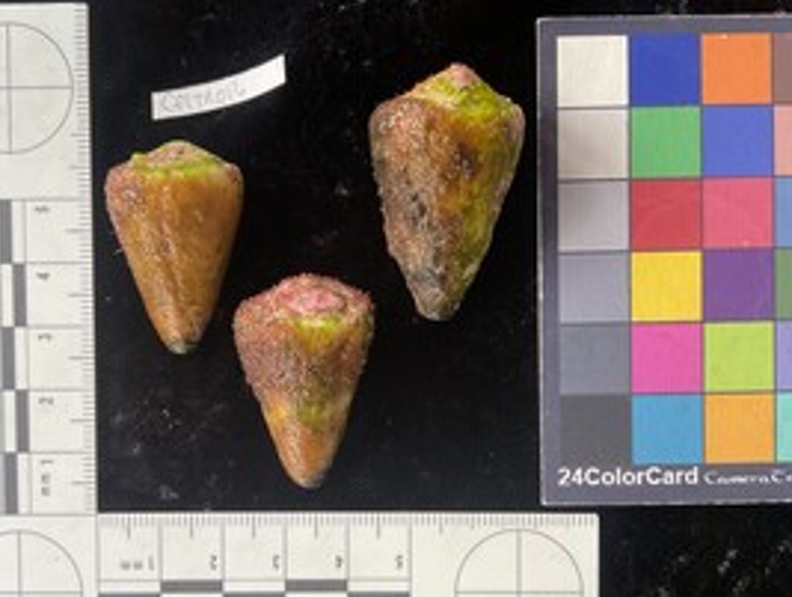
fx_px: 871
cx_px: 368
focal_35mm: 38
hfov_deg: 48.9
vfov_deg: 37.7
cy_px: 340
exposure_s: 1/60
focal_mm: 3
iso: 80
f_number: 1.8
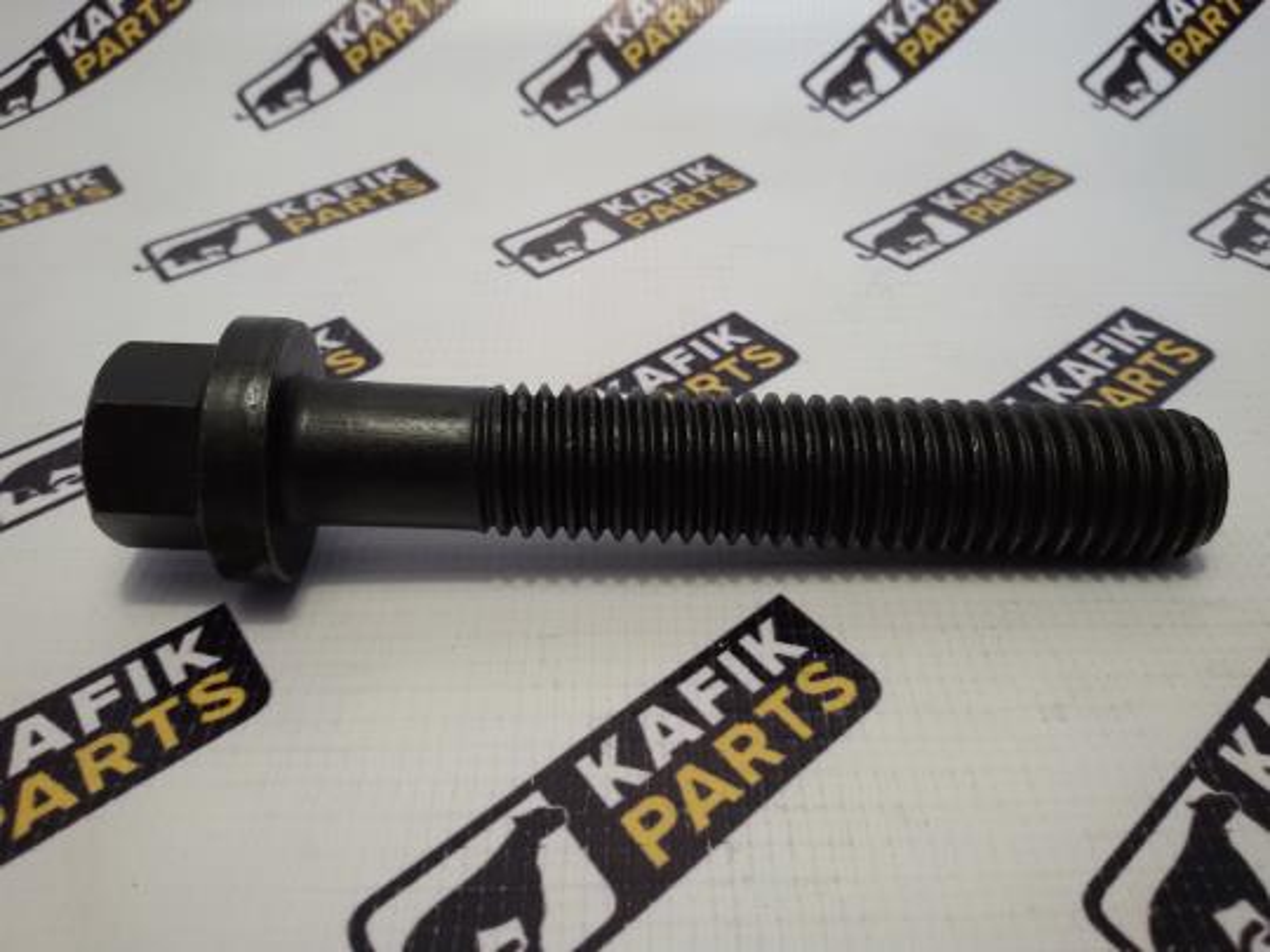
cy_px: 476
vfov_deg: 45.4
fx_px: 1137
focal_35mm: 31
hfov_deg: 58.4
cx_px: 635
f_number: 2.4
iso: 40
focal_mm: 2.93
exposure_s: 1/33
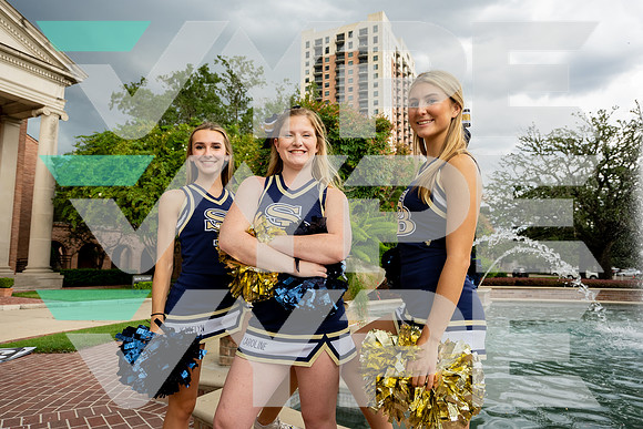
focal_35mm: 24
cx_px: 322
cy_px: 214
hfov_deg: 73.7
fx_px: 429
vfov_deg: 53.2
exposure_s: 1/320
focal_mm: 24
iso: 400
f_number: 5
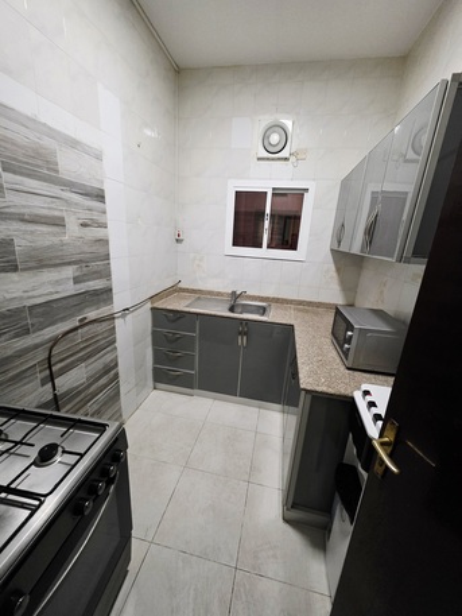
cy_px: 308
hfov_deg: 89.9
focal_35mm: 13
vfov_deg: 106.2
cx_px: 231
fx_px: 231
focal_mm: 2.2
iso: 800
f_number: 1.9
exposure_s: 1/50.3
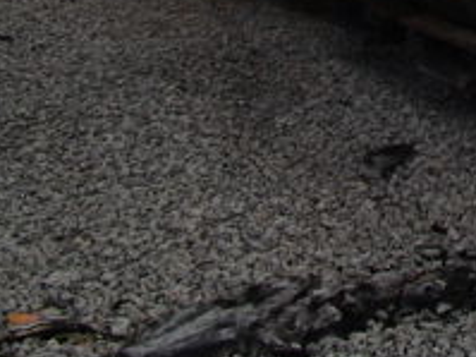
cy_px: -208
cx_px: 639
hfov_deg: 19.8
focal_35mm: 90
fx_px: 1237
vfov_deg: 15.0
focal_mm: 5
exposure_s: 1/160
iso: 100
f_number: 11
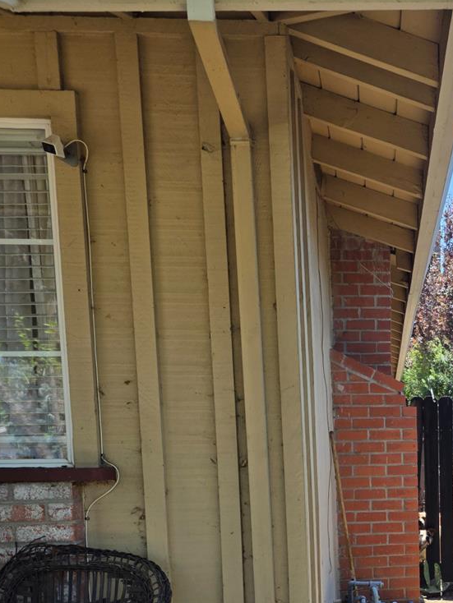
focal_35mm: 47
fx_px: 820
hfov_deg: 29.1
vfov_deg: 38.3
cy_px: 517
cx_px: 441
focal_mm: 6.25
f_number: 1.7
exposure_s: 1/2723
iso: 80
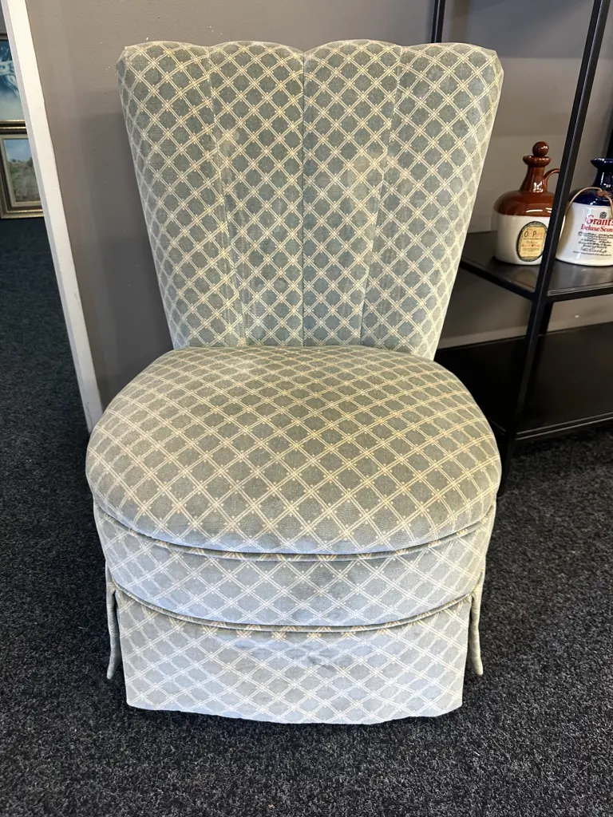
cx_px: 306
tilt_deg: -29.4
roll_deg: -0.4
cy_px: 408
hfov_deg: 56.8
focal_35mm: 24
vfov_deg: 71.6
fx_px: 567
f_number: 1.78
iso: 160
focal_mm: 6.86
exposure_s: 1/50
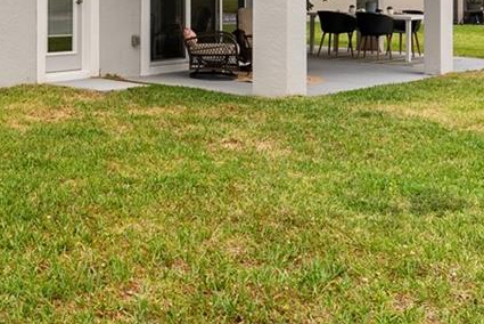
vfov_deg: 20.5
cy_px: -16
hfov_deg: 28.1
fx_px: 861
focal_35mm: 64
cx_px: -72
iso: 100
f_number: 8
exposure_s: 1/10
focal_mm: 17
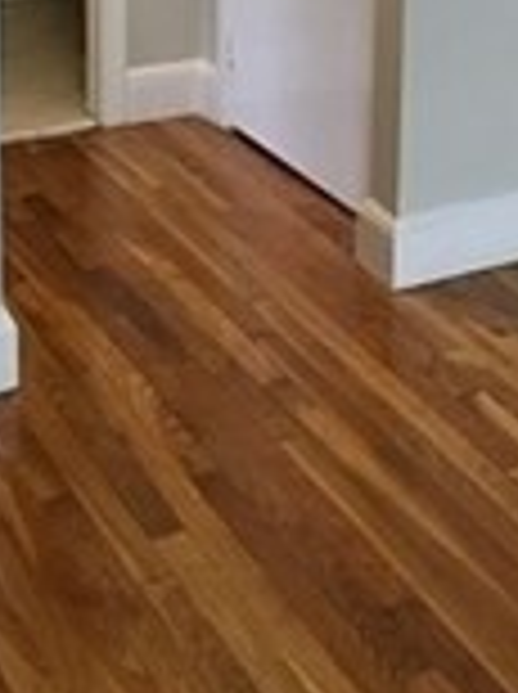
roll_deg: -1.5
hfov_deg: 16.5
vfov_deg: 21.3
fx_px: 1701
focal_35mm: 85
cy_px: -158
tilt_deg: -8.8
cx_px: 653
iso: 125
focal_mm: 4.15
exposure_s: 1/30
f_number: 2.2
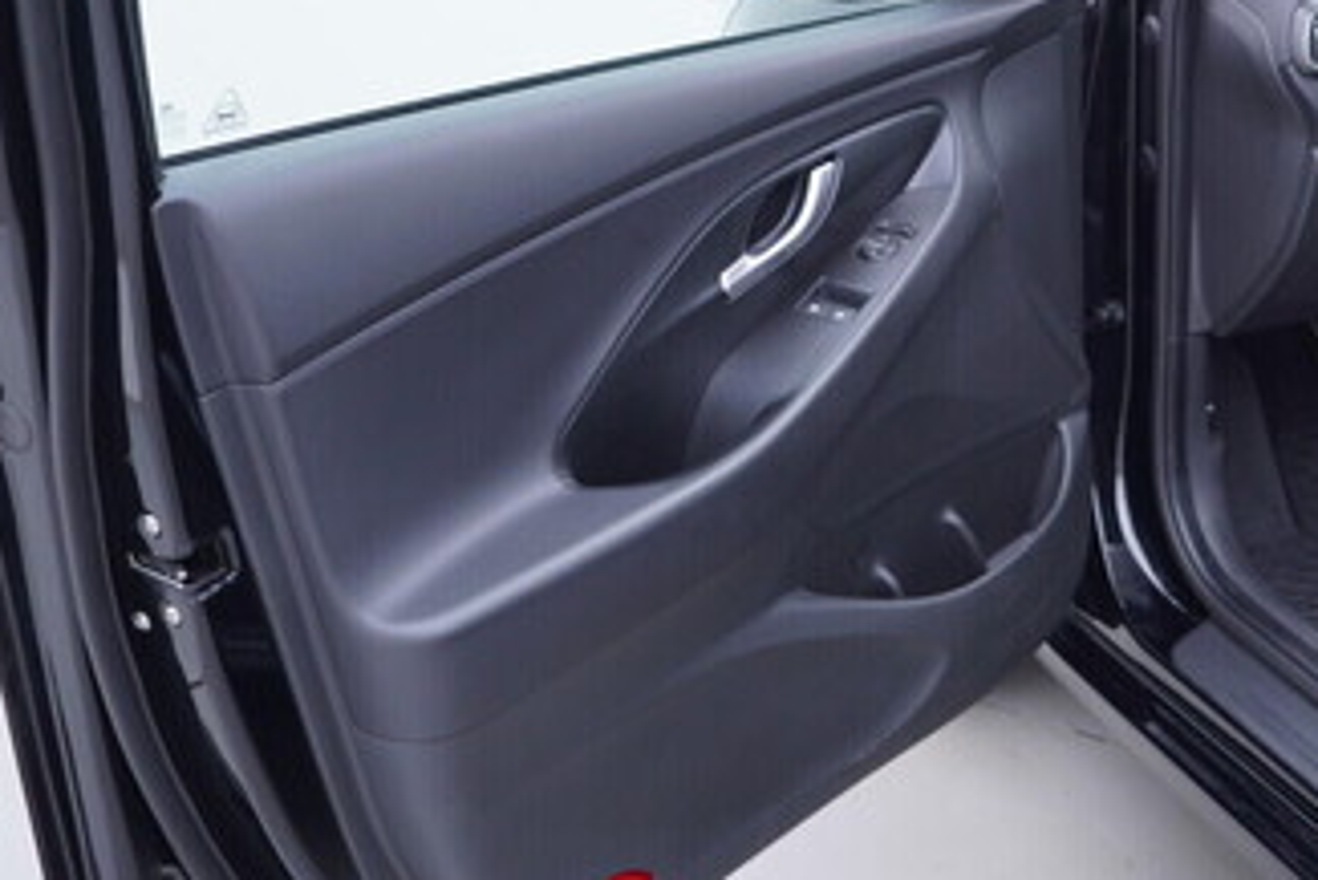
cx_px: 1050
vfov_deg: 22.1
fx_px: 2234
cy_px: 205
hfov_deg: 32.0
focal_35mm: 61
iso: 125
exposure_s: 1/40
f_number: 3.2
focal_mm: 24
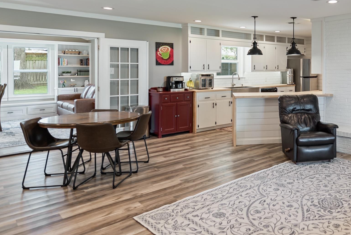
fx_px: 273
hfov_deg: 60.9
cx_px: 274
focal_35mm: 28
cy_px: 118
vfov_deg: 46.5
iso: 100
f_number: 2.8
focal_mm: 14
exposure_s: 1/20
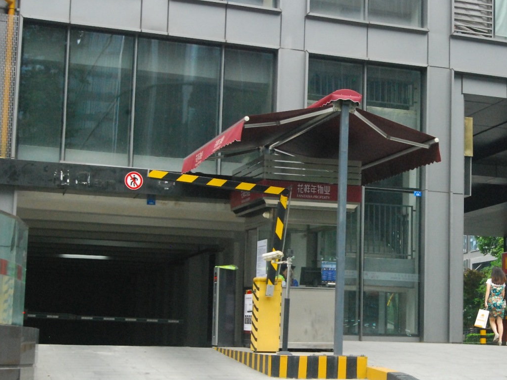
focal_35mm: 70
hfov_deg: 27.5
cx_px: 371
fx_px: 1025
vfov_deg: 21.0
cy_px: 243
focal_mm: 32
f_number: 8
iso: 1600
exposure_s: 1/250
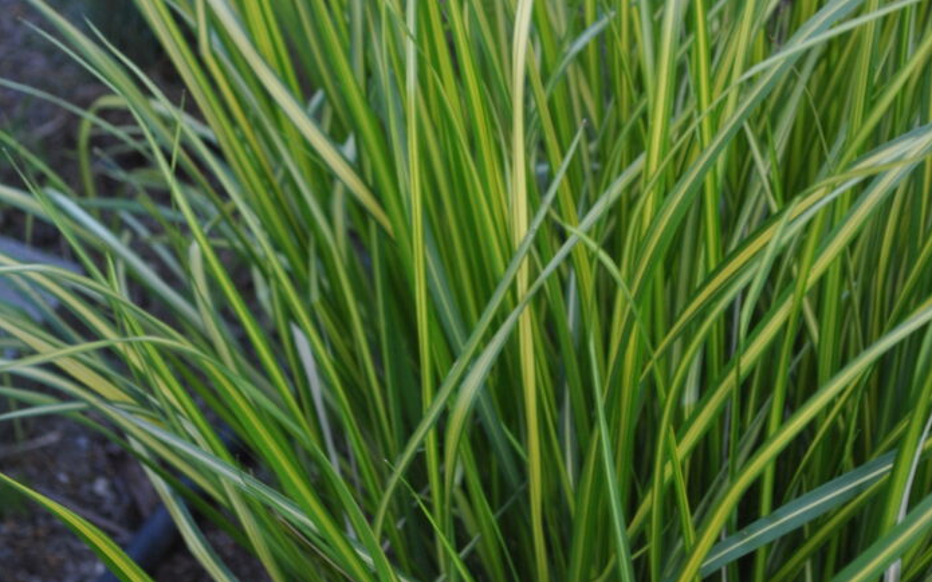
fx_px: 3219
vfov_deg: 10.3
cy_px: 154
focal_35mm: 127
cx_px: 468
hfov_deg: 16.5
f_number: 5.6
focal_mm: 55
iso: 200
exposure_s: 1/50
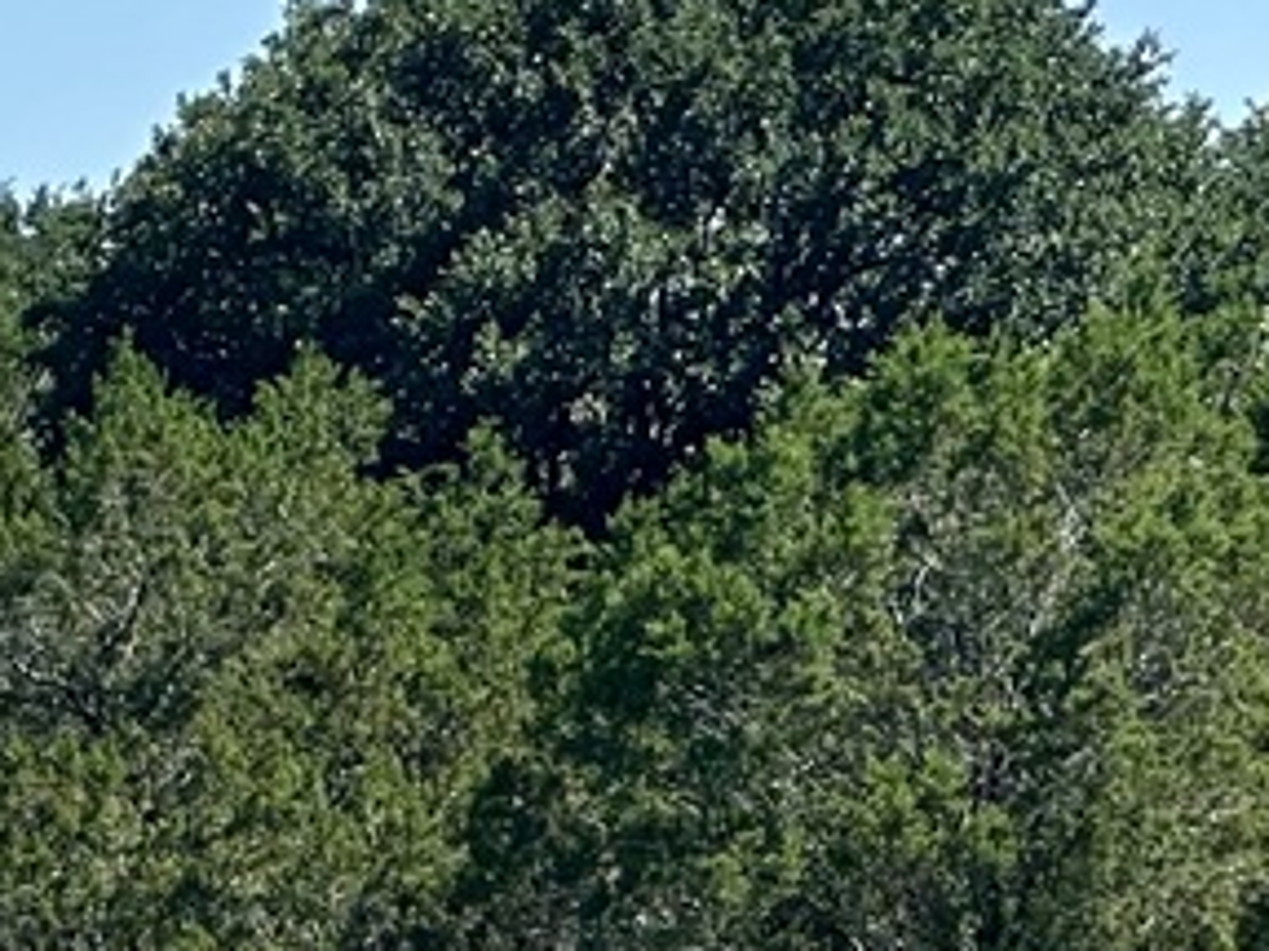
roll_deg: +1.2
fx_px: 14145
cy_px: 1415
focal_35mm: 386
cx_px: -1702
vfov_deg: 3.8
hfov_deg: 5.0
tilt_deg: -2.8
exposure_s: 1/521
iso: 32
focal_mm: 9
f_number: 2.8
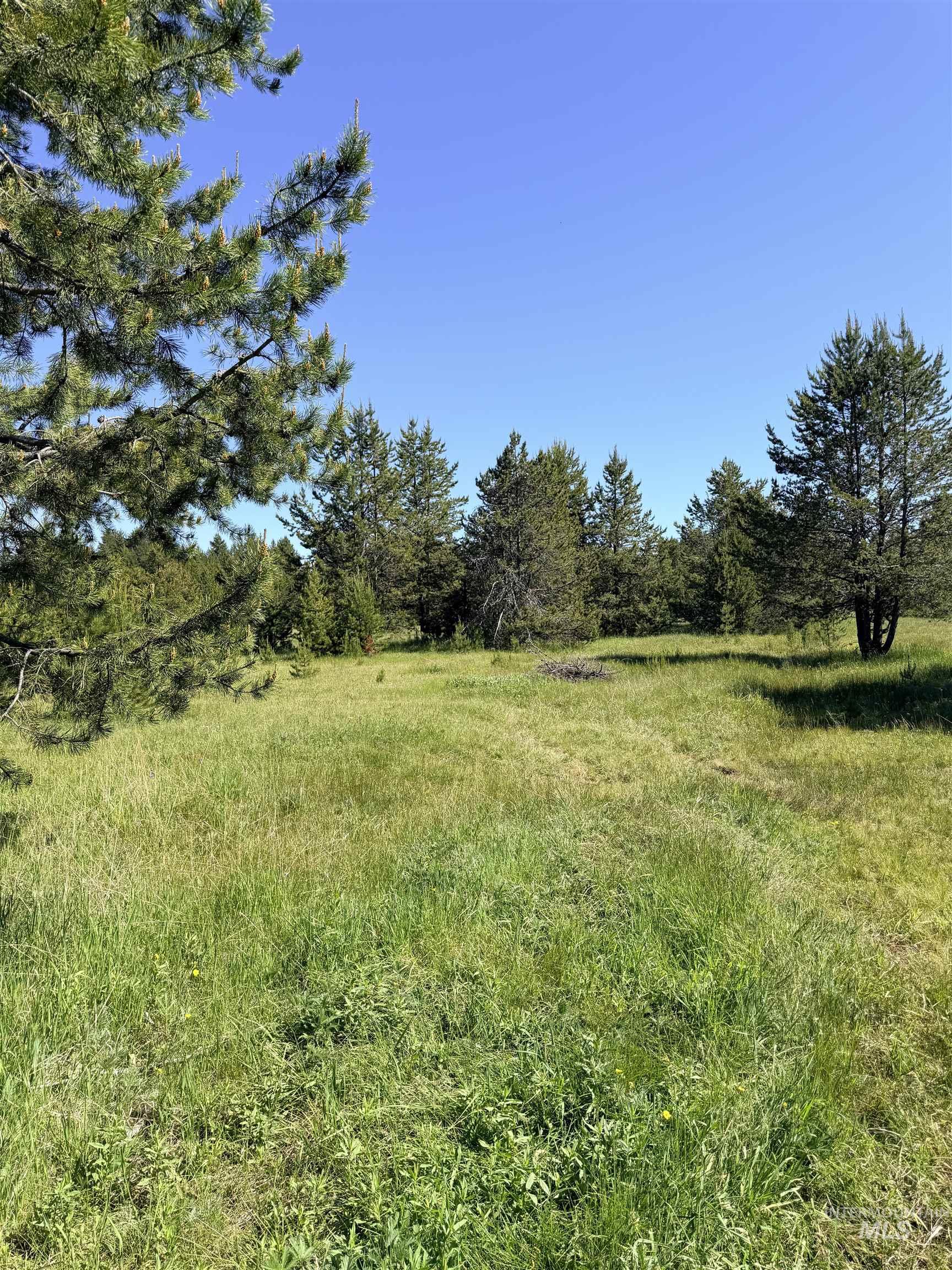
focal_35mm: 24
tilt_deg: -1.5
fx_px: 880
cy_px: 635
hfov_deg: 56.8
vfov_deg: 71.6
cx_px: 476
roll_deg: +1.2
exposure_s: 1/2907
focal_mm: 6.76
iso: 80
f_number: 1.78
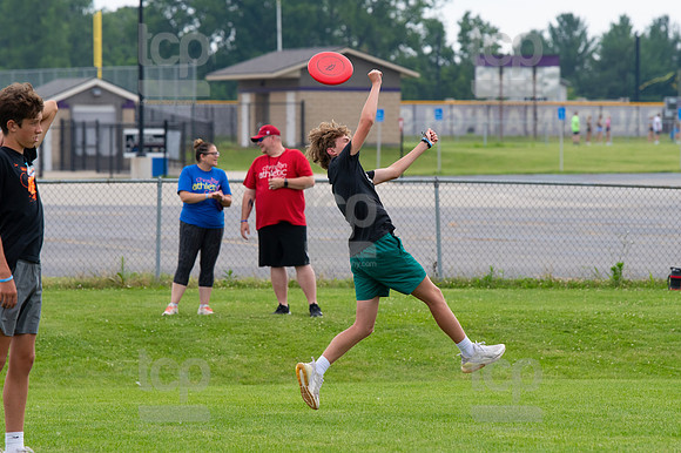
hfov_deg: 7.2
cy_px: 226
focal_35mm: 285
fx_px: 5388
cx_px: 340
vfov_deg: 4.8
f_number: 5.6
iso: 400
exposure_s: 1/1250
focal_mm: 190
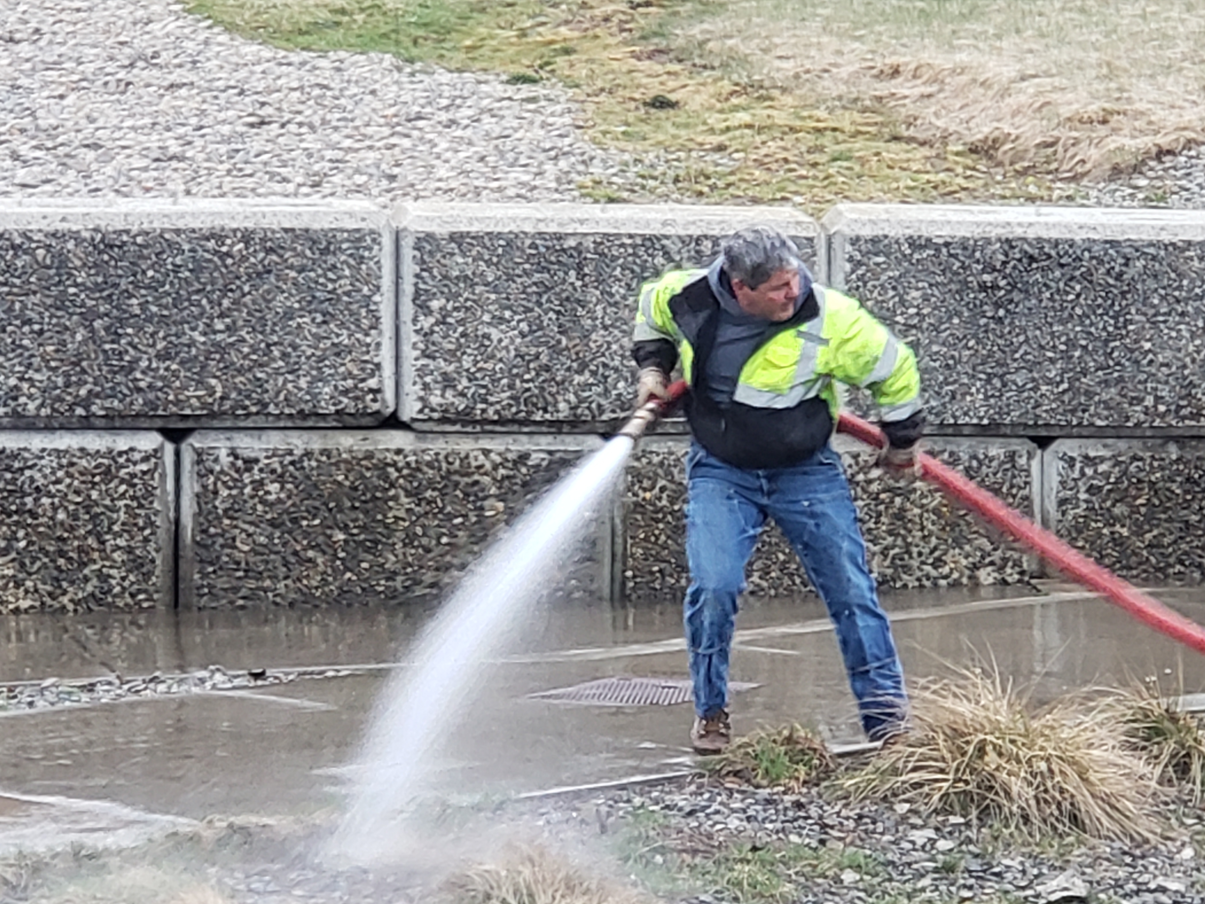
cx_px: 602
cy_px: 452
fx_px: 1810
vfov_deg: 28.0
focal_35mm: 52
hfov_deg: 36.8
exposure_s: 1/30
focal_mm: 6
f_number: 2.4
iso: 80
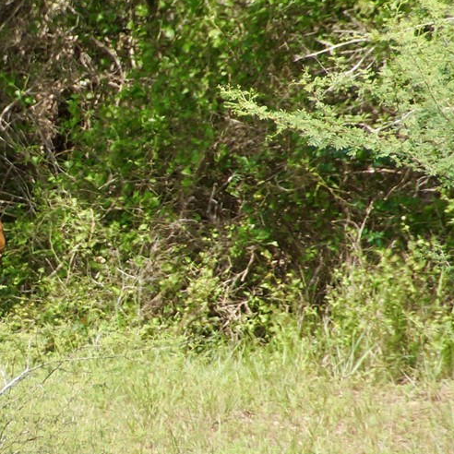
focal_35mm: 1406
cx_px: -31
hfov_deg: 1.2
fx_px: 20863
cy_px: 218
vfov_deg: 1.2
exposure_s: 1/400
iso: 125
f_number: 6.3
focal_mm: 250
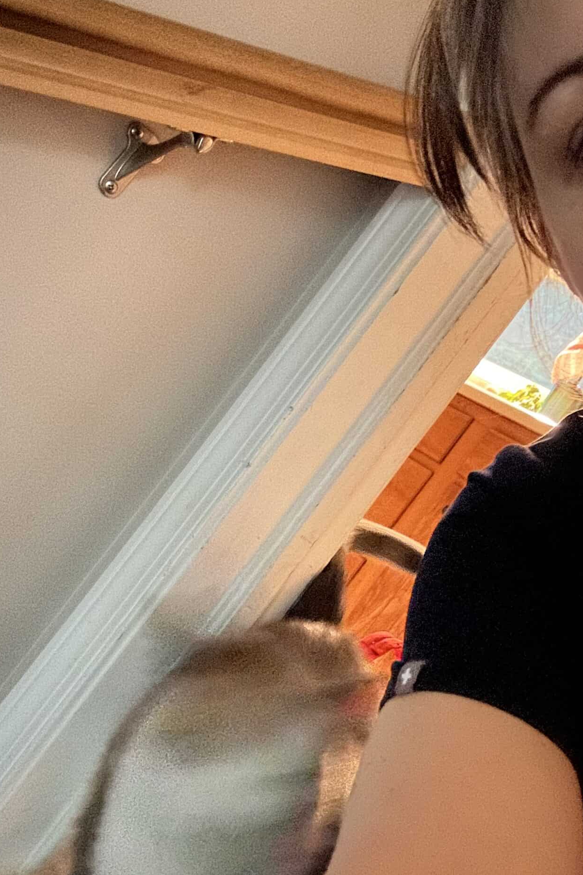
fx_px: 1045
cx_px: 319
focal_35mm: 43
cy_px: 516
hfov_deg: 31.2
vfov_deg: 45.2
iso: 640
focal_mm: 2.69
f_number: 1.9
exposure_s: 1/8
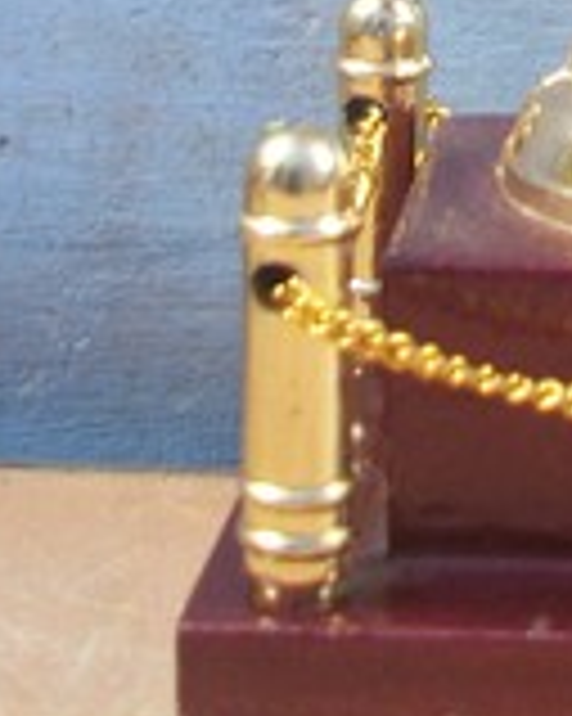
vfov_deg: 13.1
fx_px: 2775
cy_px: -642
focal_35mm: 131
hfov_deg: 11.5
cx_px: 716
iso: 80
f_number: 2.9
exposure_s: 1/40
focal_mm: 5.7
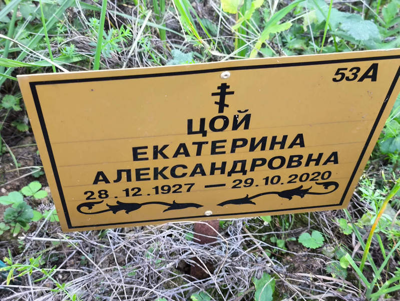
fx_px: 578
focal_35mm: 50
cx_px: 200
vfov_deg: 29.1
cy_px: 150
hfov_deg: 38.2
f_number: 1.7
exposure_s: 1/50
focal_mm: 4.71
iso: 100
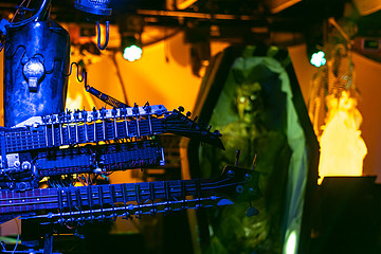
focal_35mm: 82
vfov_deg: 16.6
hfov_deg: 24.5
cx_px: 102
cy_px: 107
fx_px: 868
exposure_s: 1/125
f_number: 1.8
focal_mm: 50
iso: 640
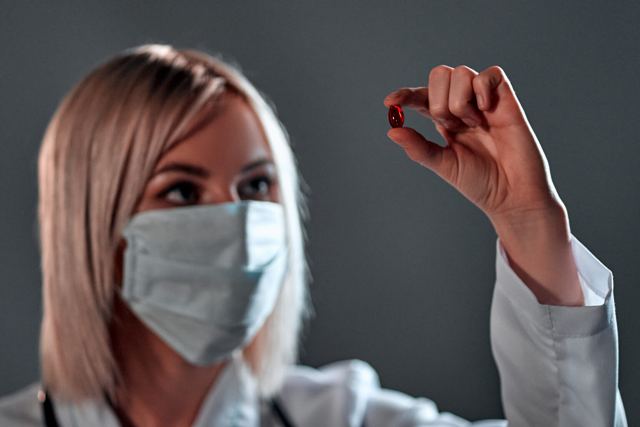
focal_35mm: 127
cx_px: 320
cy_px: 214
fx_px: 2258
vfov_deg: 10.8
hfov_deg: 16.1
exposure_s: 1/80
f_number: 1.8
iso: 500
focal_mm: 85
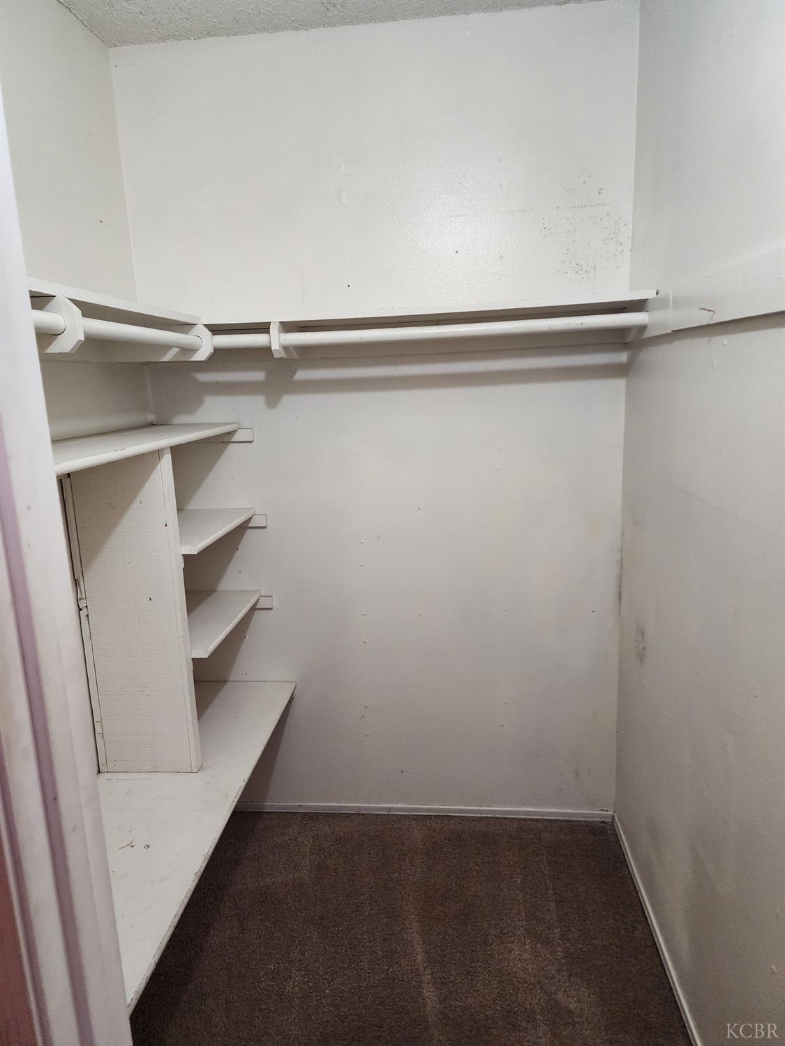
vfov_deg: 73.9
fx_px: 695
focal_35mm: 23
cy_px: 523
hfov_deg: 58.9
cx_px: 392
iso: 640
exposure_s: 1/120
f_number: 1.8
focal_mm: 6.4
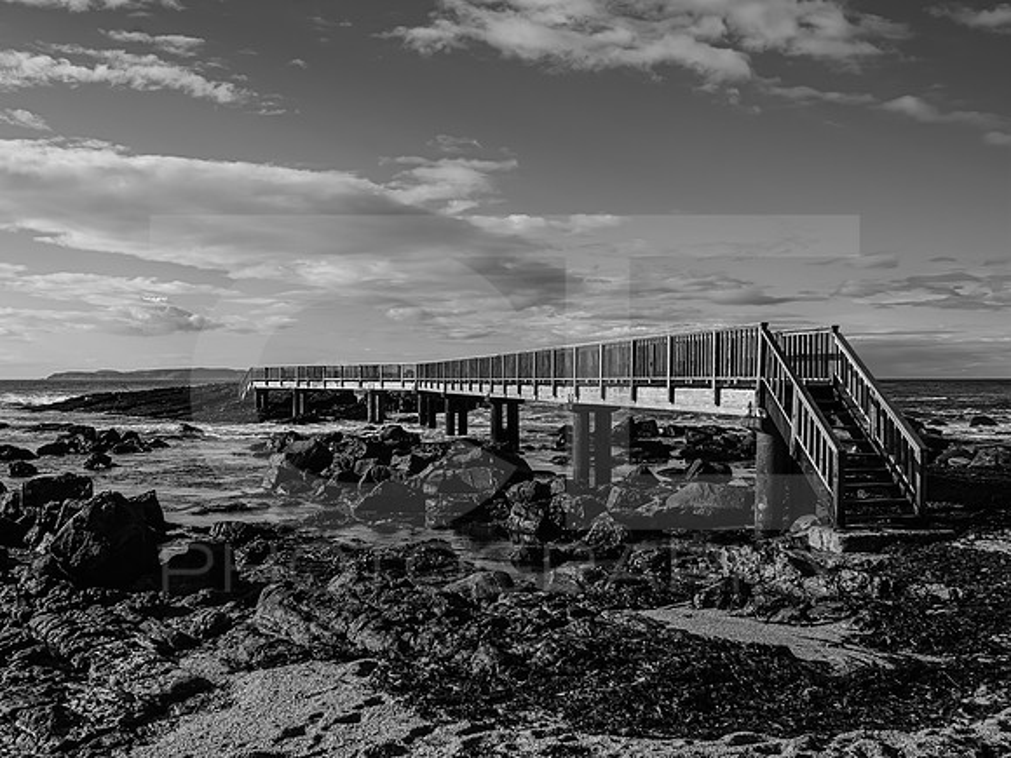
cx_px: 413
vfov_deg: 45.7
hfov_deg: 58.3
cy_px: 380
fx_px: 900
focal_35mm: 31
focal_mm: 18
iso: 400
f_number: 10
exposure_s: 1/1600
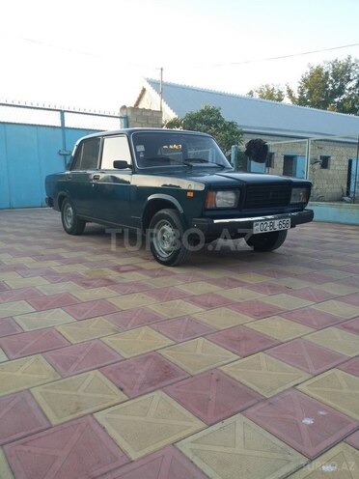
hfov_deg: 51.4
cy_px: 240
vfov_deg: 65.3
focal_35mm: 27
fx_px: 373
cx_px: 180
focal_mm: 3.7
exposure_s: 1/100
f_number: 1.9
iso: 40
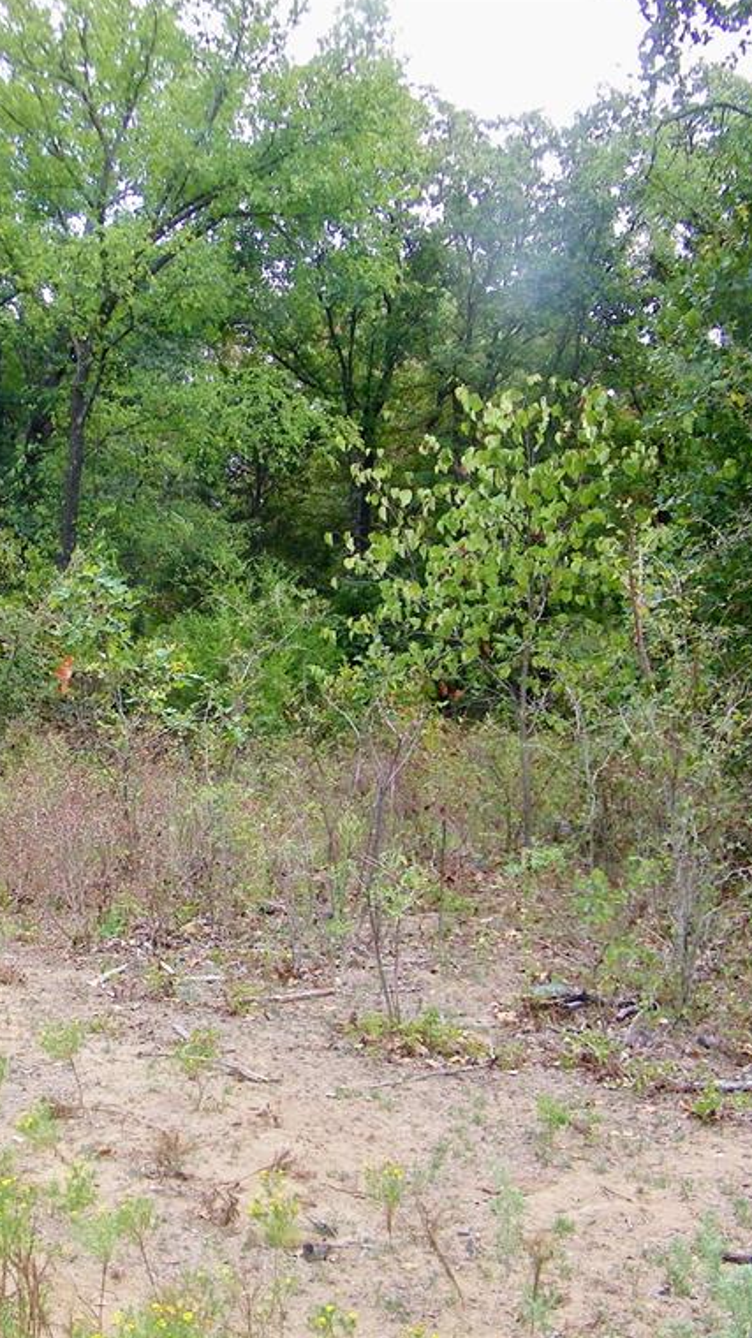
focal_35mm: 47
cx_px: 157
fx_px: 1668
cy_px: 664
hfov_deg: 25.0
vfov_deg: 43.7
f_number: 3.6
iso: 80
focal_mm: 5.8
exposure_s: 1/100
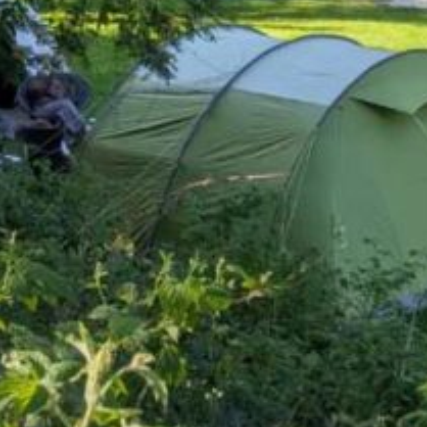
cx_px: 407
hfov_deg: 21.6
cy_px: -6
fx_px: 1089
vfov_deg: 21.4
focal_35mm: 78
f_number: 1.7
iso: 29
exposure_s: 1/630
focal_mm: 4.53
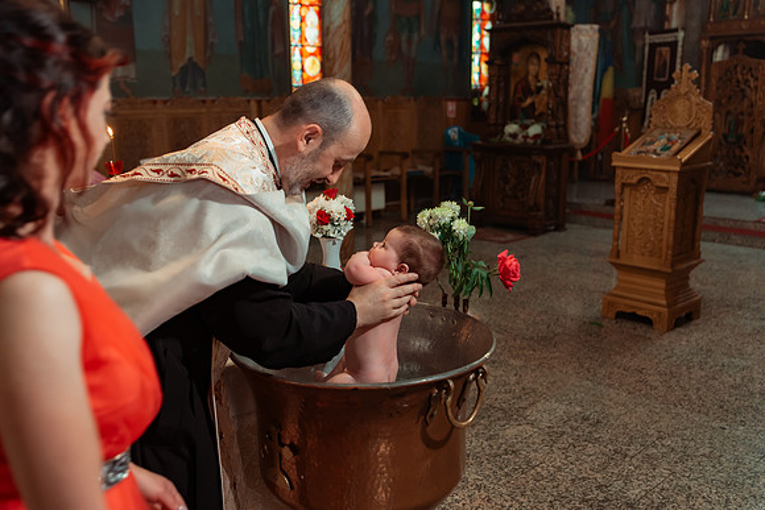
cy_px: 255
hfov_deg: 54.4
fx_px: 744
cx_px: 382
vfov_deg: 37.9
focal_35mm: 35
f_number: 3.5
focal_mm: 35
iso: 1600
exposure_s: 1/200
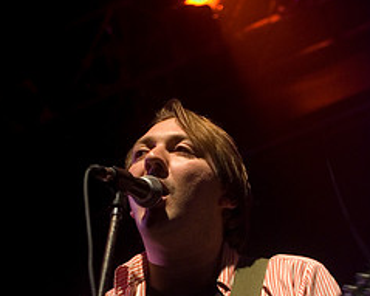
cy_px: 346
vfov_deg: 11.9
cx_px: 185
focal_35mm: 127
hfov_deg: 15.2
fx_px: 1390
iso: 800
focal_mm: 48
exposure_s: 1/60
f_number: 3.2
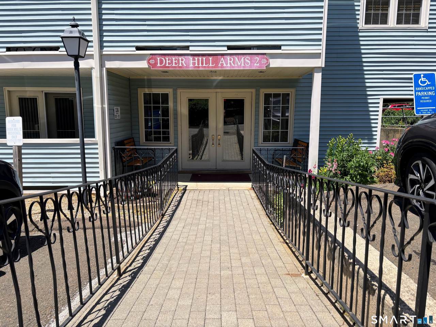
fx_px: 327
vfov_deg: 53.1
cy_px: 164
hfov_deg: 67.3
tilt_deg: -8.8
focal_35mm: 26
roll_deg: +0.0
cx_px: 218
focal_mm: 5.96
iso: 50
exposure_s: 1/3125
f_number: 1.6
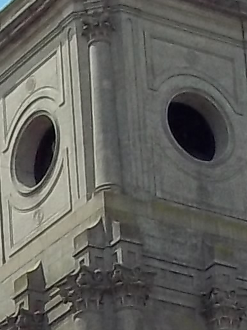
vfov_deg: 6.9
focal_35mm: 280
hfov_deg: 5.3
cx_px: -146
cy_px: 613
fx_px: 2662
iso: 80
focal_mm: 6.5
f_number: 8
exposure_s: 1/200
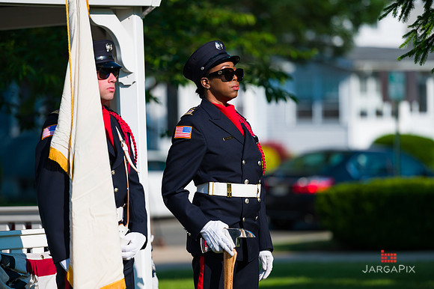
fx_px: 2410
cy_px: 144
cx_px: 217
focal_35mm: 200
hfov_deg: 10.3
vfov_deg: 6.9
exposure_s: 1/4000
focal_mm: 200
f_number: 3.2
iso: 200
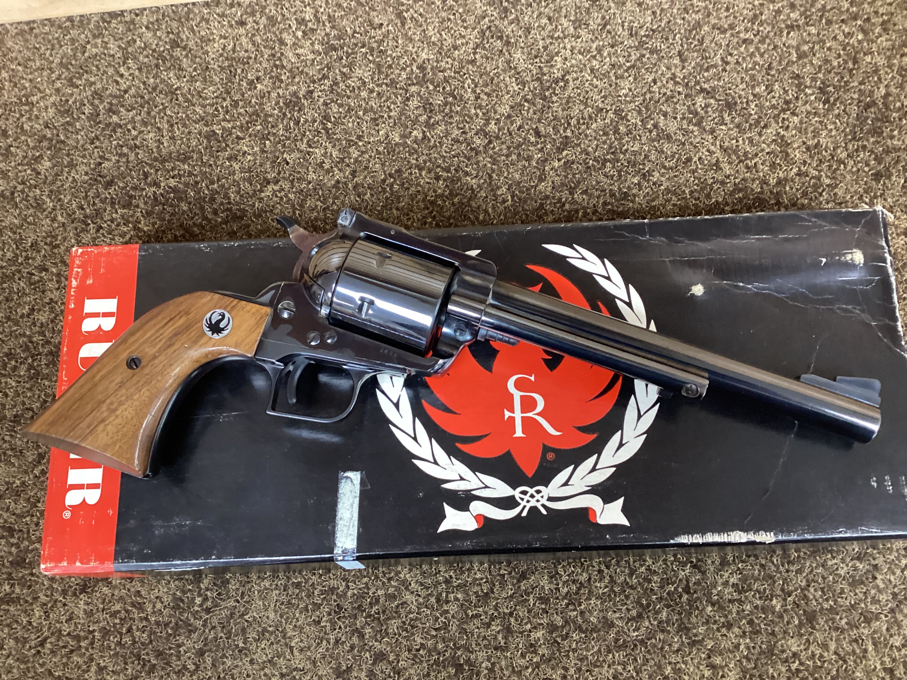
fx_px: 812
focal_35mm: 31
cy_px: 340
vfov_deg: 45.4
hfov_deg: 58.4
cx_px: 454
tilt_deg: -73.6
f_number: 2.4
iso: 400
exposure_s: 1/30
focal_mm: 3.3
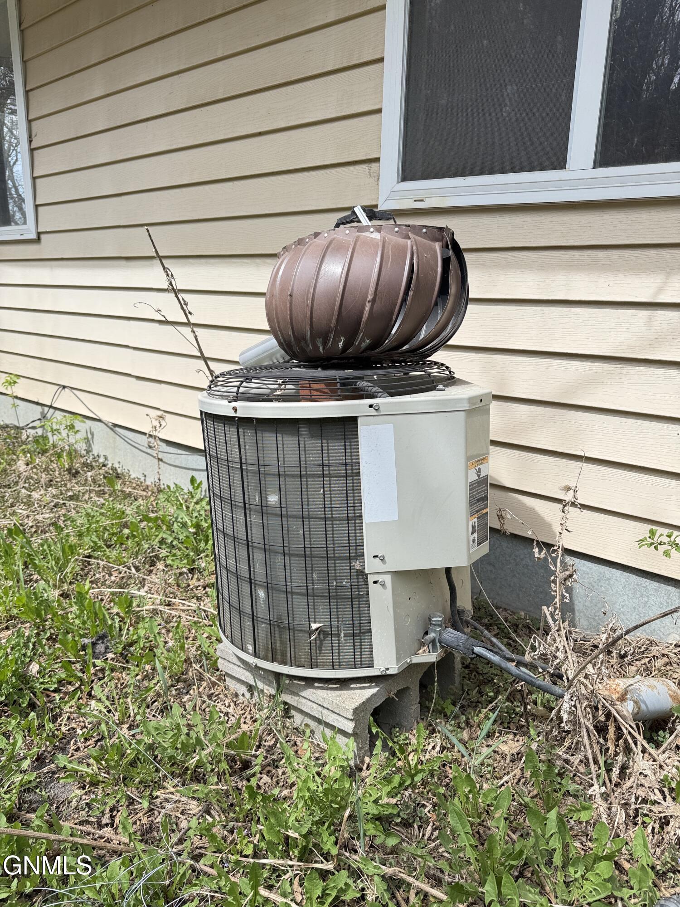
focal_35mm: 24
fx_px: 629
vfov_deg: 71.6
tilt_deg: -14.9
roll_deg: -1.1
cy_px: 454
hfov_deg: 56.8
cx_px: 340
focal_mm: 6.76
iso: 80
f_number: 1.78
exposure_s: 1/1437
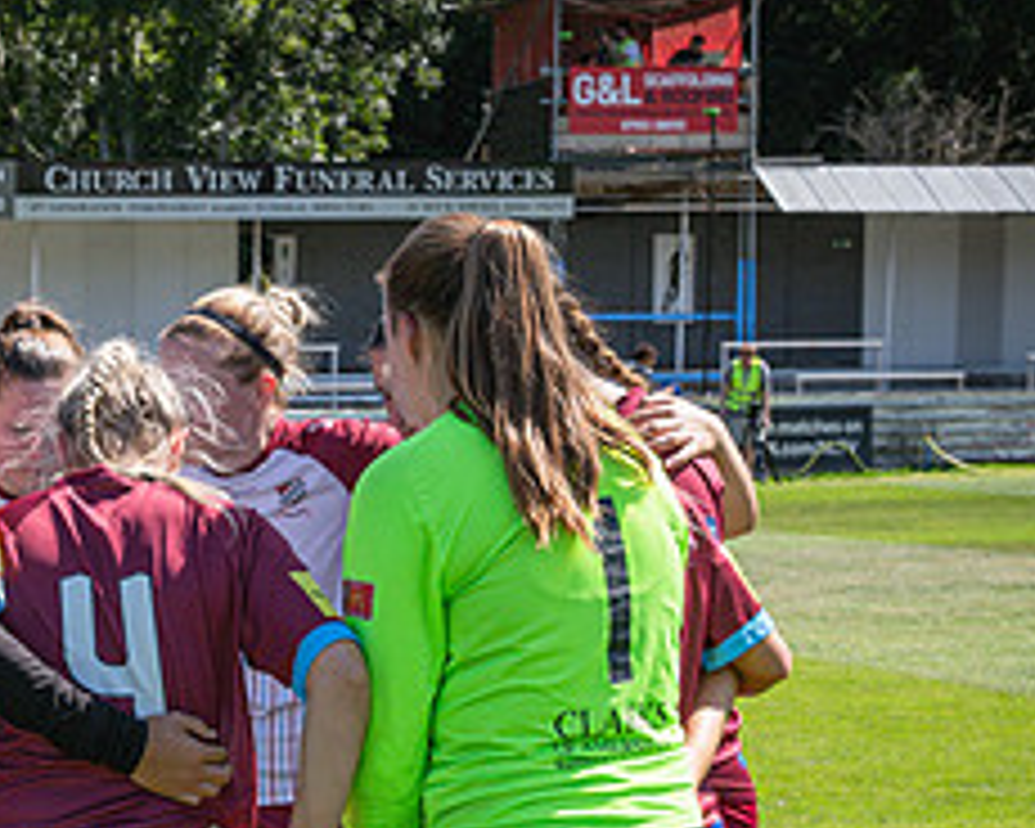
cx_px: -108
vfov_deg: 13.3
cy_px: 751
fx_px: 3523
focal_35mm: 115
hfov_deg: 16.2
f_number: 8
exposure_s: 1/640
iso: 400
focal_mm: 35
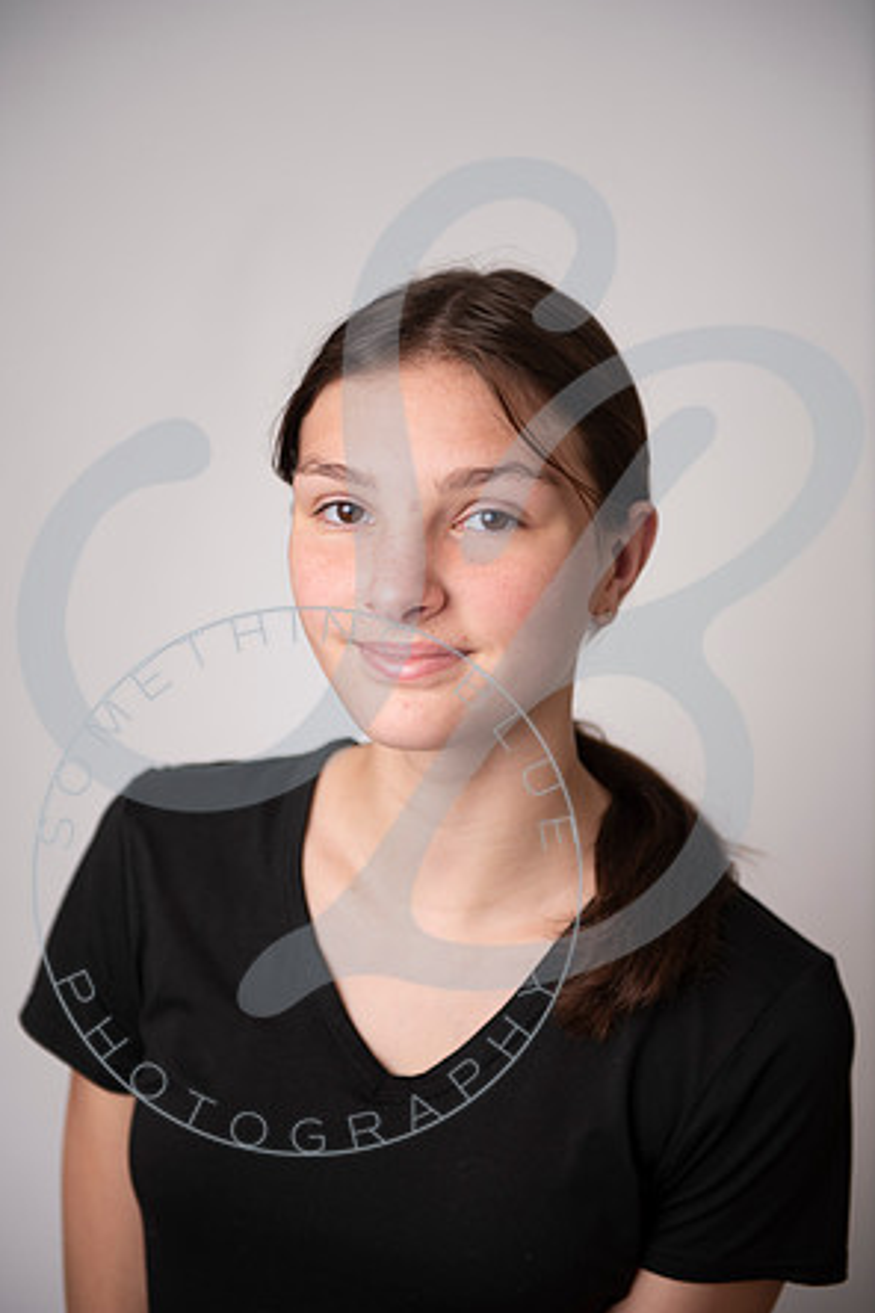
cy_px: 656
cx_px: 440
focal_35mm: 71
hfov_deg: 19.2
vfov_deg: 28.5
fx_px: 2588
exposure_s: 1/250
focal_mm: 70
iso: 100
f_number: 2.8
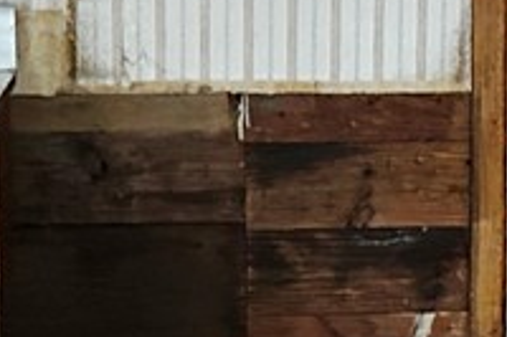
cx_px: 375
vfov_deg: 7.6
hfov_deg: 11.4
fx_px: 2533
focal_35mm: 180
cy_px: 276
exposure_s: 1/45
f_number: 1.78
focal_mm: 6.86
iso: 1000
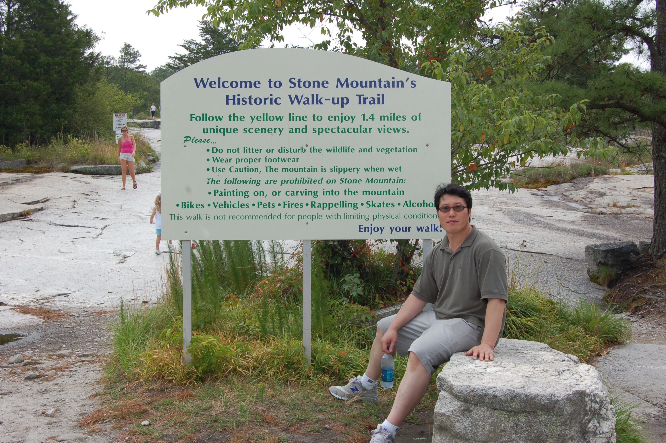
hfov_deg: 42.4
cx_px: 333
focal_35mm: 46
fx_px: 859
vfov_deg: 28.9
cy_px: 222
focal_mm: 31
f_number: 10
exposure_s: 1/400
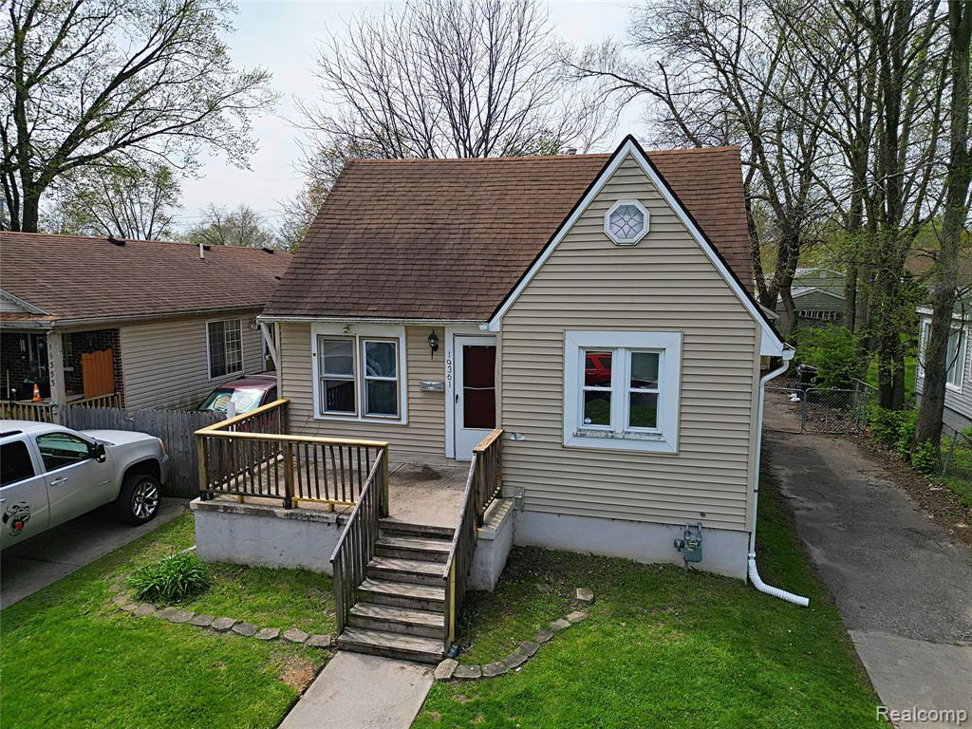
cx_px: 486
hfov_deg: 71.6
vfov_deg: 56.8
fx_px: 674
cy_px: 364
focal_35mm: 24
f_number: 1.7
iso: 160
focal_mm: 6.7
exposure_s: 1/3000
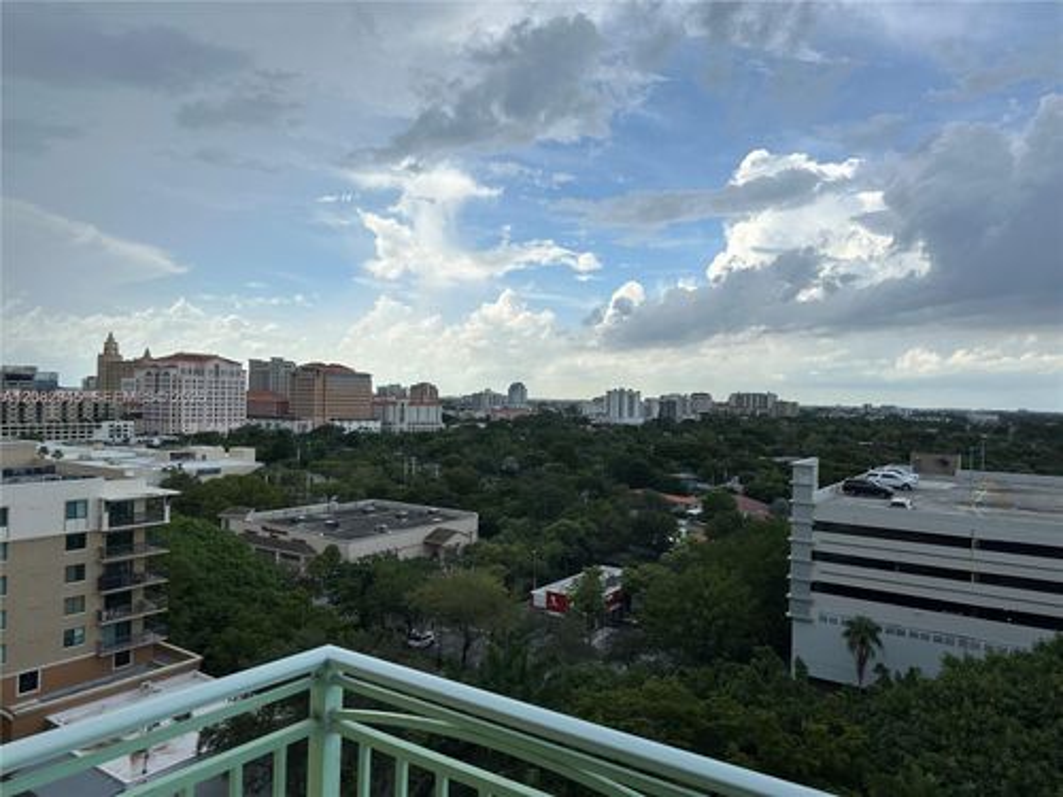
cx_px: 532
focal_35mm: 24
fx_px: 737
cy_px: 398
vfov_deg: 56.8
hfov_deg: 71.6
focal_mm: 6.86
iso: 80
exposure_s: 1/3472
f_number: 1.78
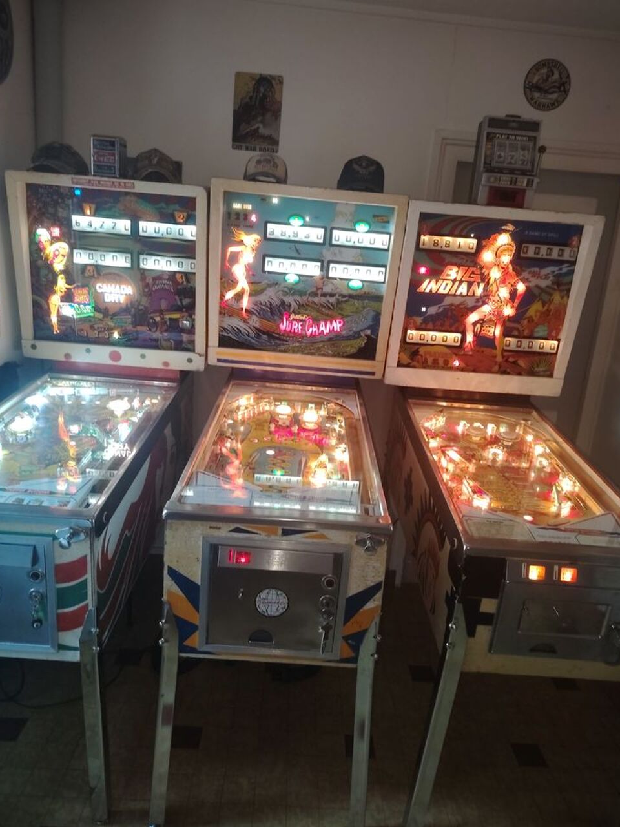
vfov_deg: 69.4
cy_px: 410
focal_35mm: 25
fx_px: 597
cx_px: 318
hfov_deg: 54.9
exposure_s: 1/25
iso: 2350
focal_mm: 5.25
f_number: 1.75
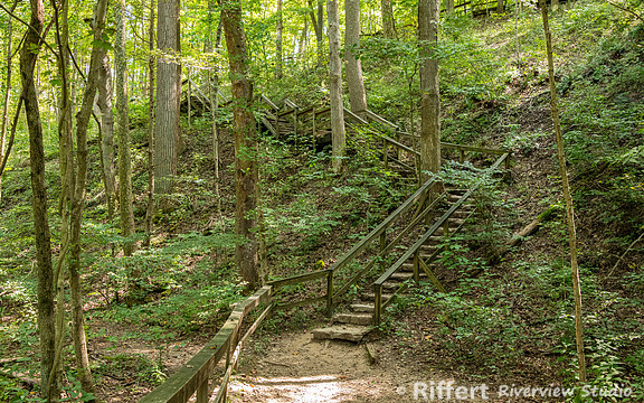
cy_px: 194
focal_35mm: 39
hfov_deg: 50.4
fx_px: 684
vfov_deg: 32.8
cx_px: 322
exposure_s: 1/125
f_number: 8
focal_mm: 38
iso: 3200
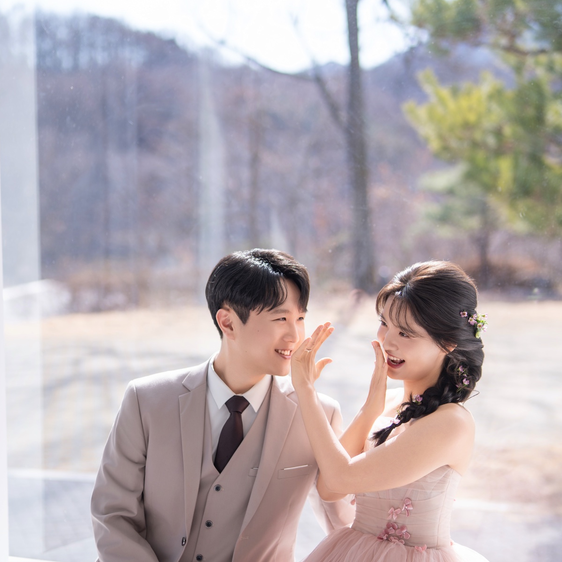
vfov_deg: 26.8
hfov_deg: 26.9
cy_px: 361
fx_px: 1176
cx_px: 281
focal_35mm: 64
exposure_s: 1/1250
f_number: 2
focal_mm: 50
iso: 100
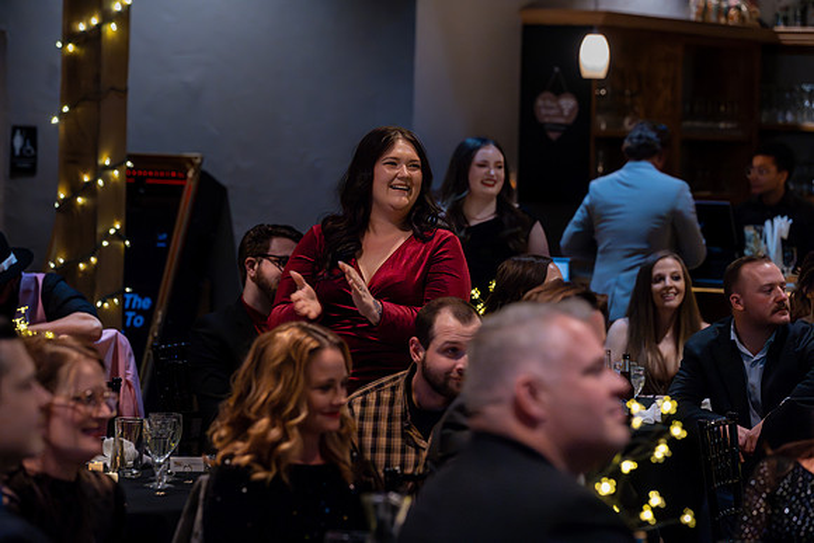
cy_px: 272
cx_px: 407
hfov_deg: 13.7
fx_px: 3392
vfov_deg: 9.2
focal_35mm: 150
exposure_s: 1/320
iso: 12800
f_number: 5
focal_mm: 150
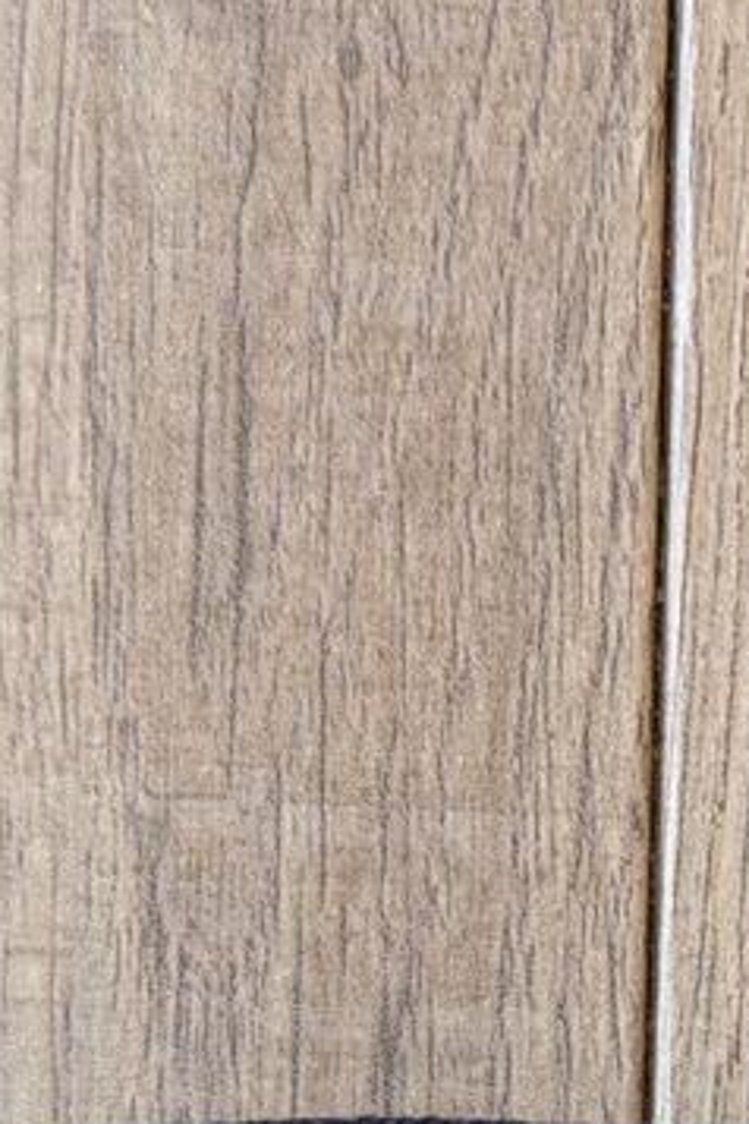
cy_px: 1455
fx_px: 4462
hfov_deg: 9.4
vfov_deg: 13.8
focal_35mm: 143
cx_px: 1048
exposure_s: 1/73
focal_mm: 6.76
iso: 100
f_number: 1.78
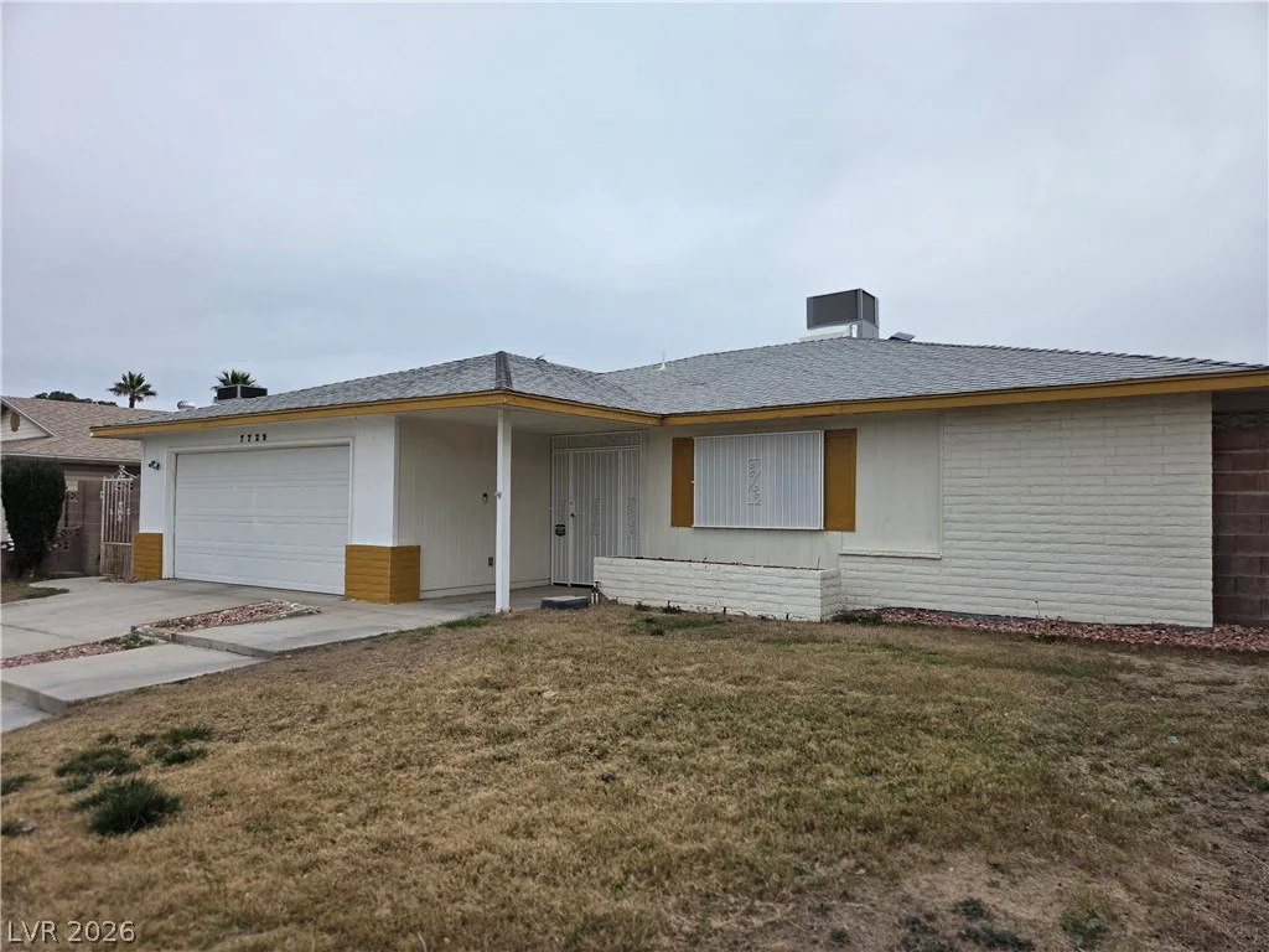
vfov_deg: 58.9
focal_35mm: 23
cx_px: 634
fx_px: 843
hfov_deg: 73.9
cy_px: 476
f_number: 1.8
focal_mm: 5.4
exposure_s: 1/1704
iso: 80
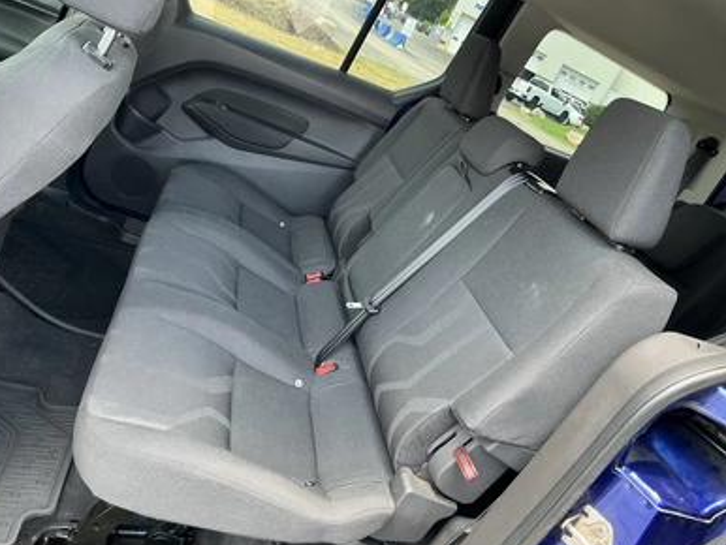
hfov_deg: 61.6
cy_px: 278
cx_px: 352
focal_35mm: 29
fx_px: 609
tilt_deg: -20.2
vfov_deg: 48.3
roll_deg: -27.1
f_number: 1.8
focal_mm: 3
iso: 50
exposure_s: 1/122
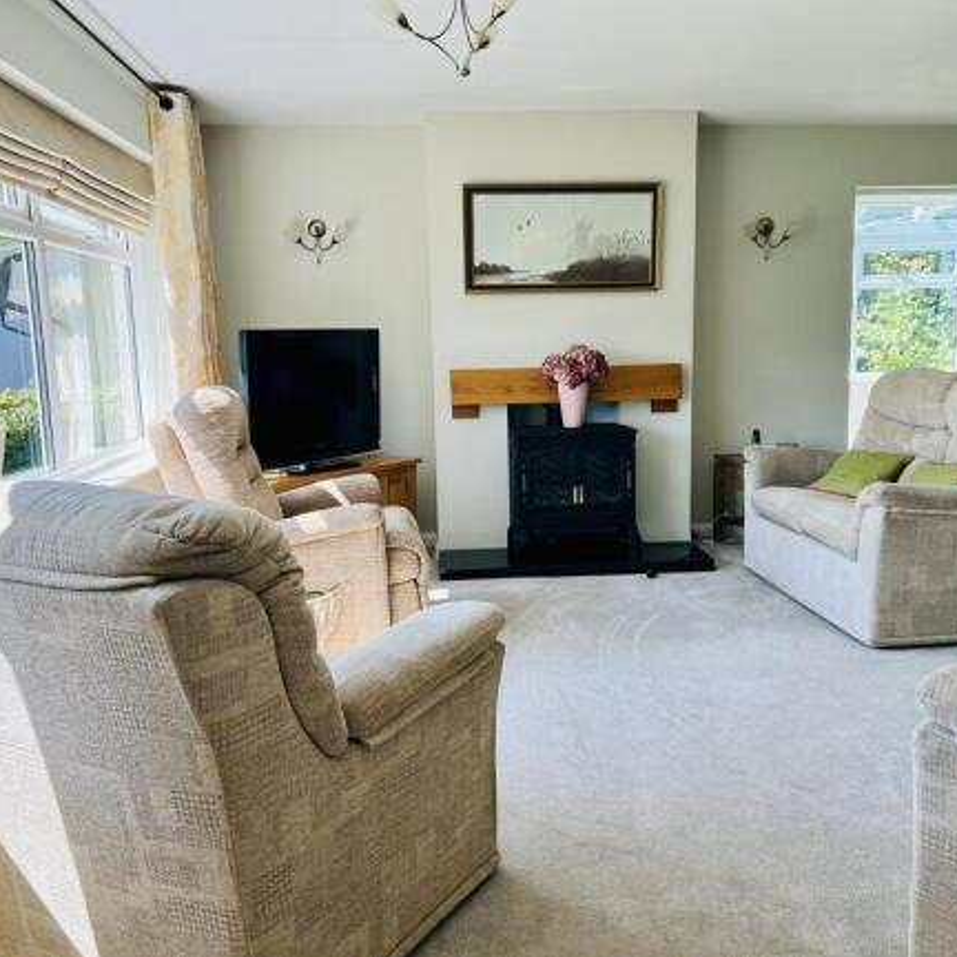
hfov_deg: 52.5
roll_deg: +1.5
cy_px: 482
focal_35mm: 31
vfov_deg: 52.5
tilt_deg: -9.7
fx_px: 970
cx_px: 497
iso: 50
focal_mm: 5.7
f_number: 1.5
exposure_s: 1/448
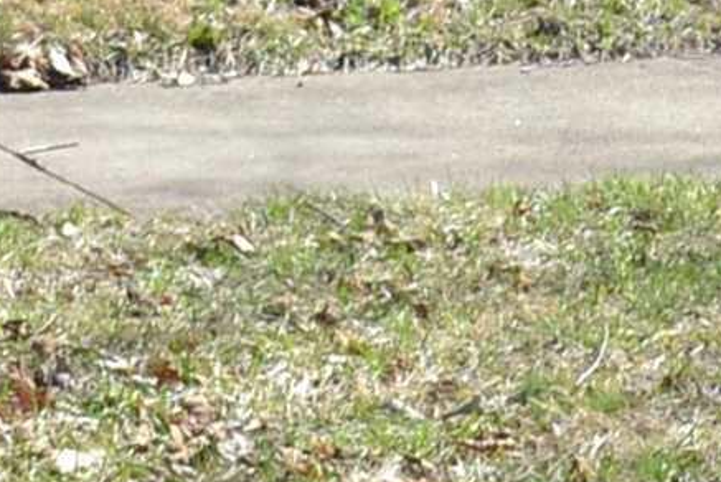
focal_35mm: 274
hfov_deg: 7.5
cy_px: -1192
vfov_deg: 4.7
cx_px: 346
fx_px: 5491
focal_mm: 26
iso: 100
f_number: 6.3
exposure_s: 1/160
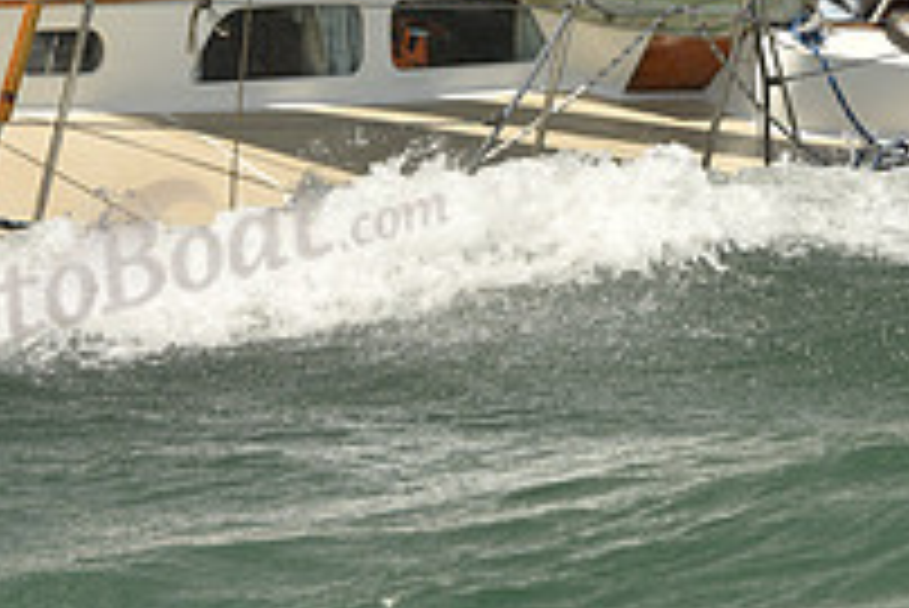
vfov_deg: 3.9
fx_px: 8869
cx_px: 684
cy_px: -25
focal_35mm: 351
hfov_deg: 5.9
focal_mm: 122
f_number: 11
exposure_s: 1/800
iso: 320
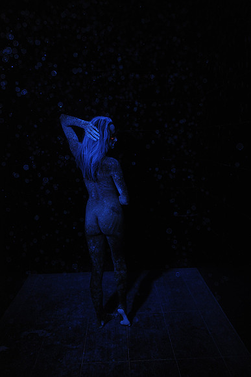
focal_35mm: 32
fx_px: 334
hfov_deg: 41.1
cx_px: 126
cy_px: 188
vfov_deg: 58.7
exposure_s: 1/125
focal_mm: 32
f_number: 4
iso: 800
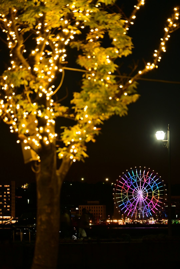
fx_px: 1856
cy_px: 134
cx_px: 90
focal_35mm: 248
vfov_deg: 8.3
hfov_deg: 5.6
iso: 320
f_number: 5.6
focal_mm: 165
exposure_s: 1/3
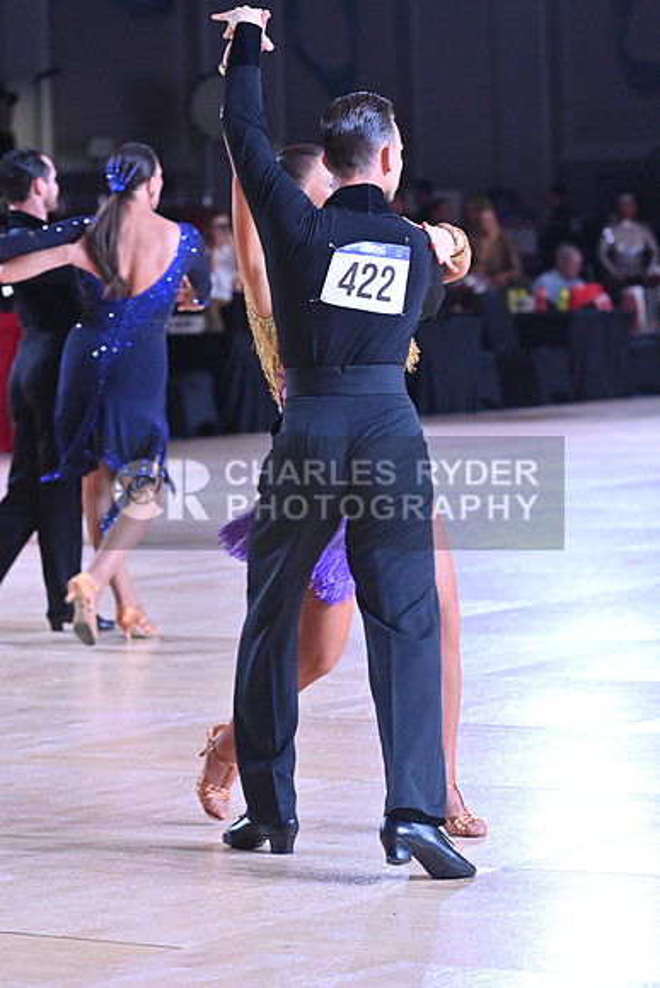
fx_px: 4397
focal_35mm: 160
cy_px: 494
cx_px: 330
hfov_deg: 8.6
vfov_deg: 12.8
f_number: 6.3
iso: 3200
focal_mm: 160
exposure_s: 1/400
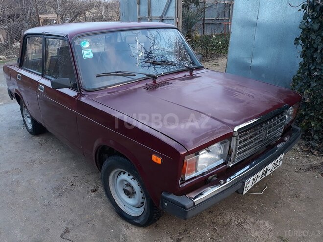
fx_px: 252
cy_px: 121
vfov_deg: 51.4
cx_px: 162
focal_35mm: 27
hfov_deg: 65.3
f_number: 1.7
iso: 40
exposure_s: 1/50
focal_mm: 3.71
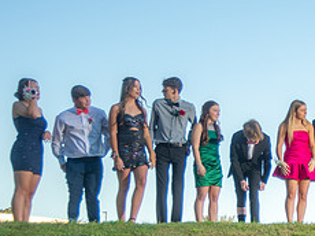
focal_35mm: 101
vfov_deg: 14.5
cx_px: 360
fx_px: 918
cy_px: 209
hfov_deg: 18.6
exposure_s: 1/250
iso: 125
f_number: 4.5
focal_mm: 38
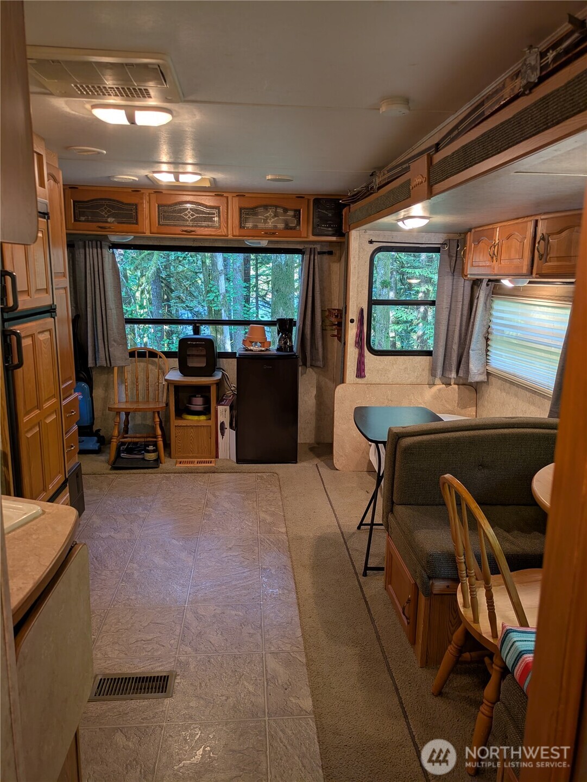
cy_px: 391
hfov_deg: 54.9
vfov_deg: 69.4
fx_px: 565
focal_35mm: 25
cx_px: 294
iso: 51
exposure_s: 1/10
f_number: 1.89
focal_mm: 5.43
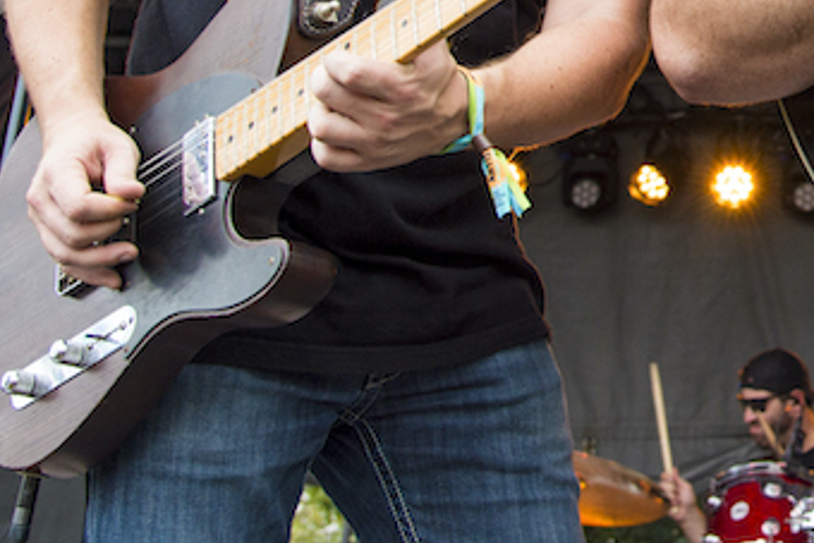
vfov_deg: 15.8
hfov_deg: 23.3
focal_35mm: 84
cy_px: -81
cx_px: 797
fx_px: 1900
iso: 400
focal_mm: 34
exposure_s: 1/250
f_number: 5.6
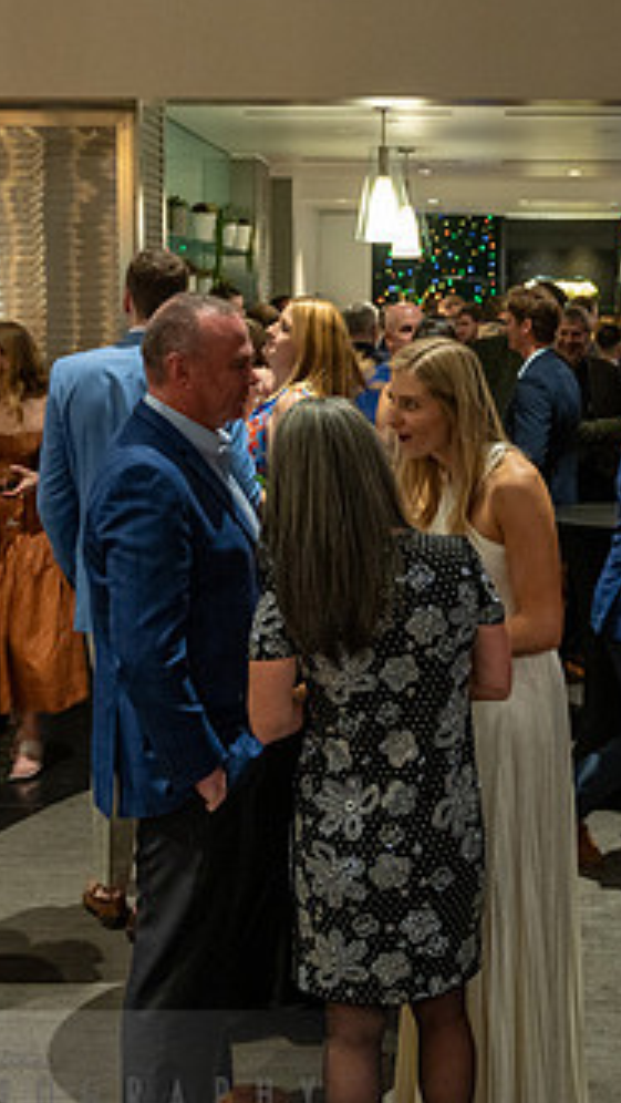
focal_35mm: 54
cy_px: 498
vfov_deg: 38.5
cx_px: 432
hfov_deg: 22.1
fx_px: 1579
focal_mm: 29.5
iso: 3200
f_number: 4
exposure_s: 1/60
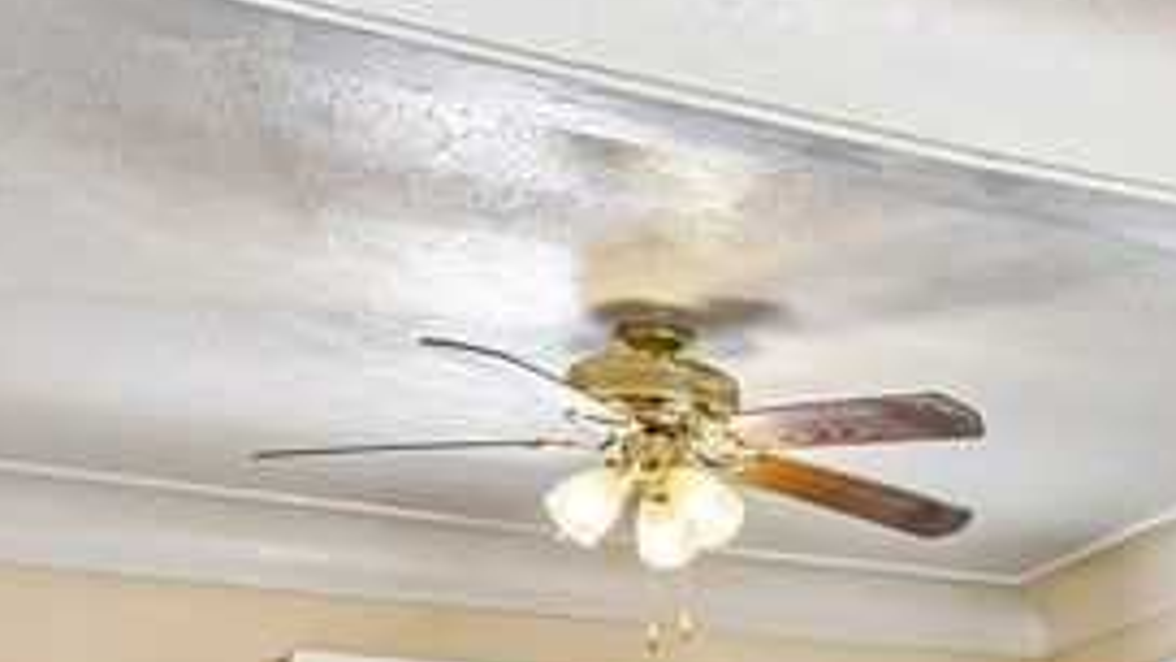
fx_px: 2089
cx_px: 1016
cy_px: 1045
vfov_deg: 16.2
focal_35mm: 67
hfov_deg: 30.3
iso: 800
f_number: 7.1
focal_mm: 16
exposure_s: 1/40
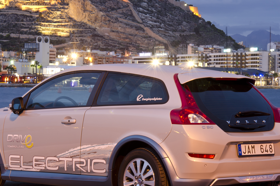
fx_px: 1048
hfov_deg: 15.2
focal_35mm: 135
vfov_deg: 10.1
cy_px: 84
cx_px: 132
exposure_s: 8
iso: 100
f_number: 11
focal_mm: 60
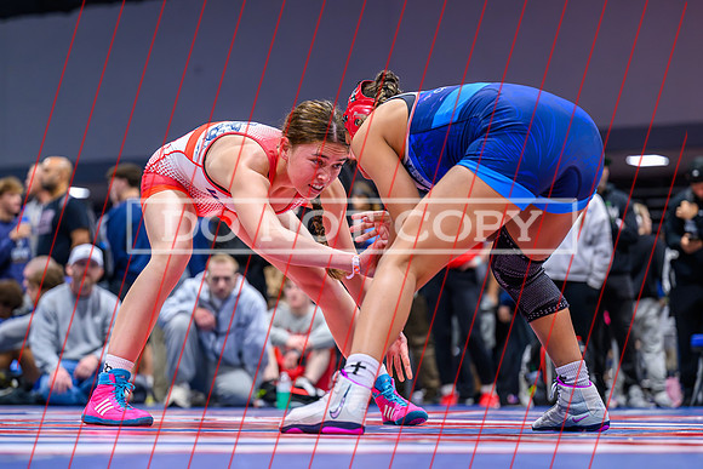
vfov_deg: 12.5
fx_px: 2143
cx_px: 284
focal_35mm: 110
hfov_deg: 18.6
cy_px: 280
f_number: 2.8
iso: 3200
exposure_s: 1/800
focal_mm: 86
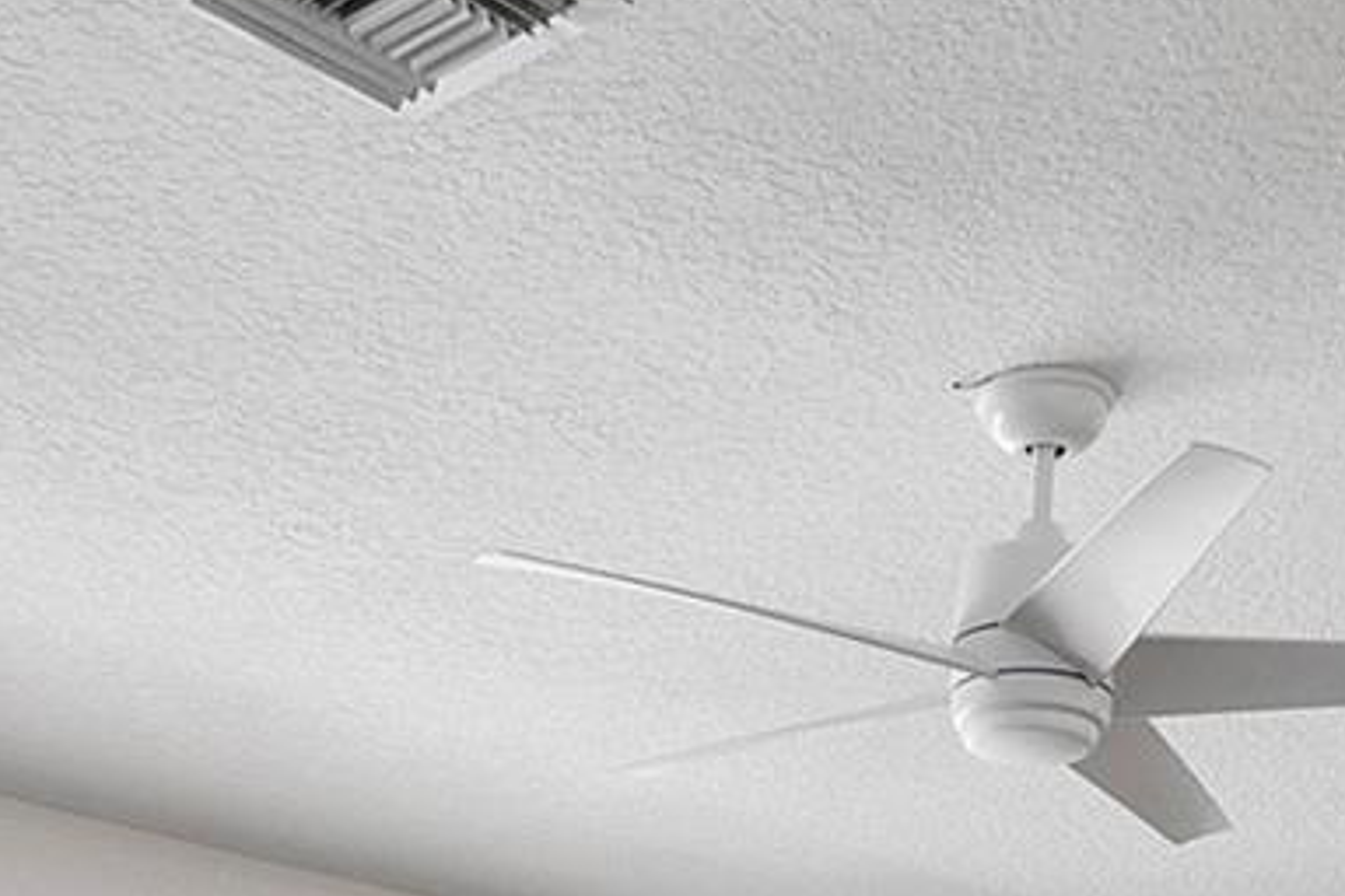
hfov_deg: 26.8
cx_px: 942
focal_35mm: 75
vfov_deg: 15.7
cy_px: 1589
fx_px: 2802
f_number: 11
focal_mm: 12
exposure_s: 1/10
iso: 160
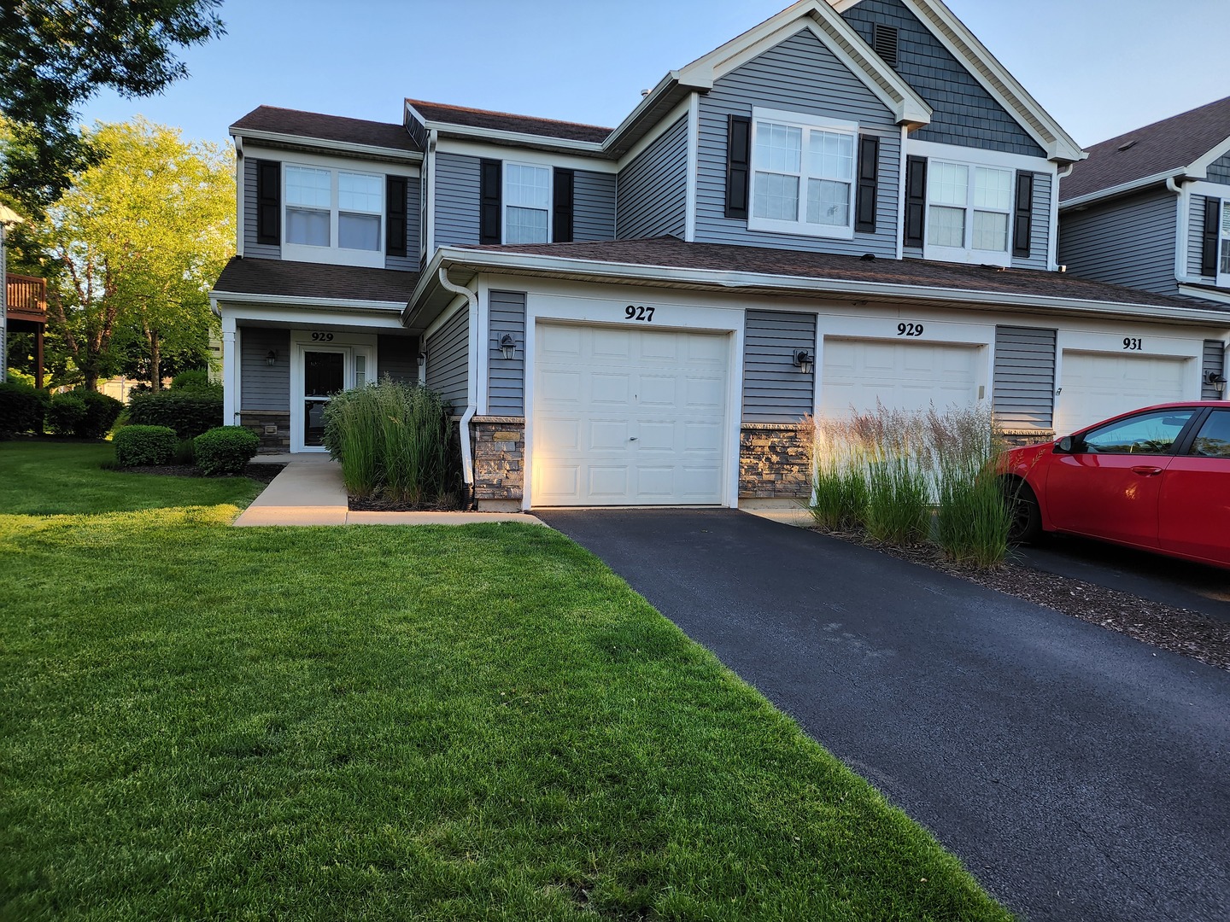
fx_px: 817
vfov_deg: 58.9
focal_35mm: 23
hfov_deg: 73.9
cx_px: 615
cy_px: 461
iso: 40
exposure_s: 1/180
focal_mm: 6.4
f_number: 1.8
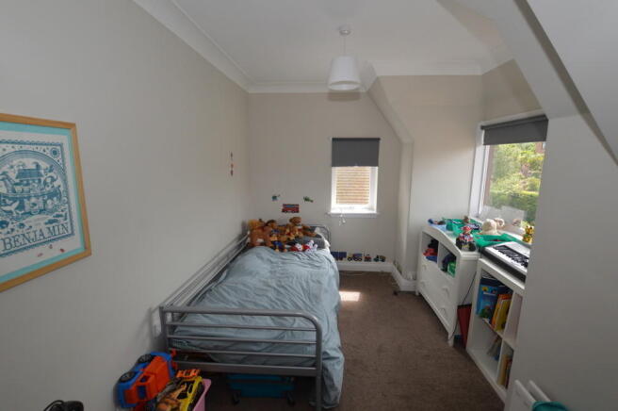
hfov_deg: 100.4
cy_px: 206
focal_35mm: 15
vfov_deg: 77.2
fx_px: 257
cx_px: 309
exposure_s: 1/125
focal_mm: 10
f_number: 5.6
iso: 250
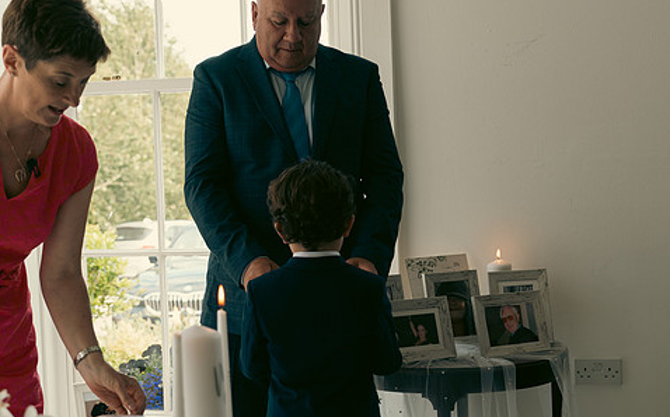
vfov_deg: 16.7
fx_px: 1423
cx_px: 325
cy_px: 225
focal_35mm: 78
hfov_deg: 26.5
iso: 125
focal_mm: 42
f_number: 3.5
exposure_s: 1/160
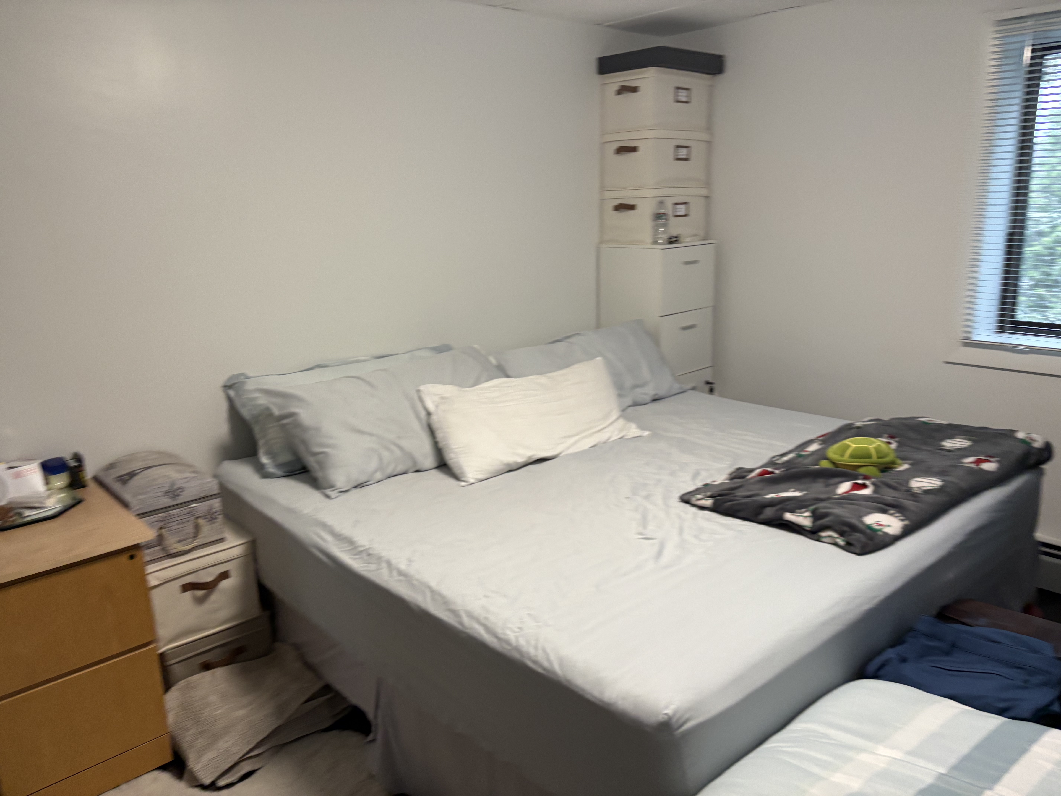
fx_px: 797
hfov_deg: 67.3
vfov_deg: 53.1
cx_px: 530
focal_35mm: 26
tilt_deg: -12.8
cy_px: 398
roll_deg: +1.3
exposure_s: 1/60
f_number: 1.6
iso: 125
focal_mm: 5.96
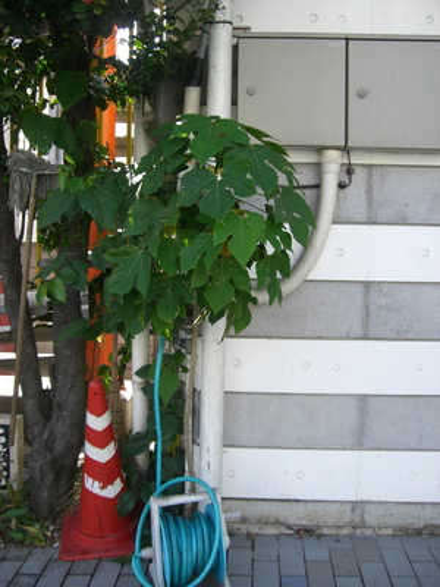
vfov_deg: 49.0
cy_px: 294
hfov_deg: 37.7
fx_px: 644
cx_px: 220
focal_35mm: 38
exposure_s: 1/200
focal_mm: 6.2
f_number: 2.7
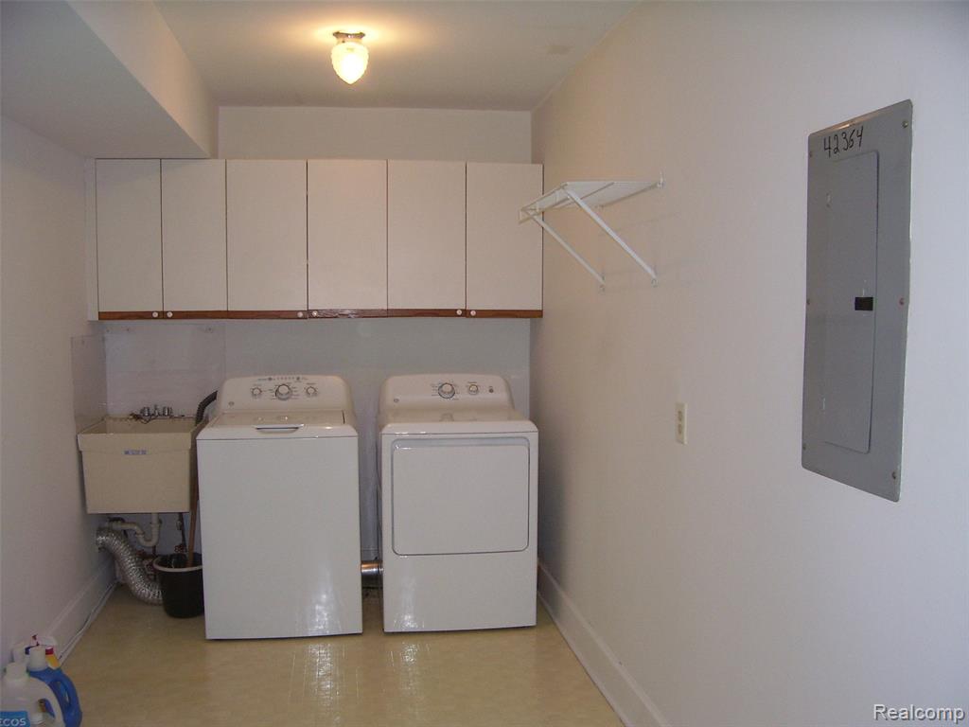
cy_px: 364
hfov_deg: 54.0
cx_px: 484
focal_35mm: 34
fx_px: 952
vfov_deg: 41.8
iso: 125
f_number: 2.7
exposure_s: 1/60
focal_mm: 5.6
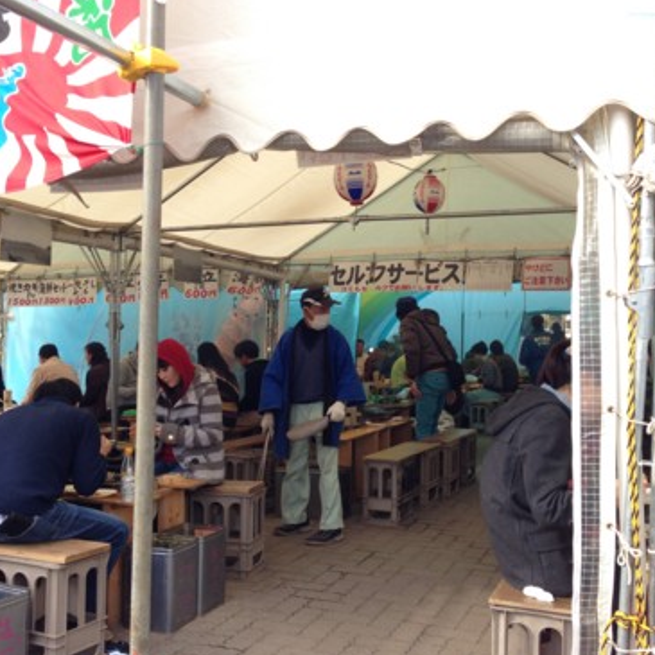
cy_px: 328
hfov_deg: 41.9
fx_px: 856
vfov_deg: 41.9
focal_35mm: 40
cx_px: 327
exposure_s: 1/341
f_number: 2.4
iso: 50
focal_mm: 4.12
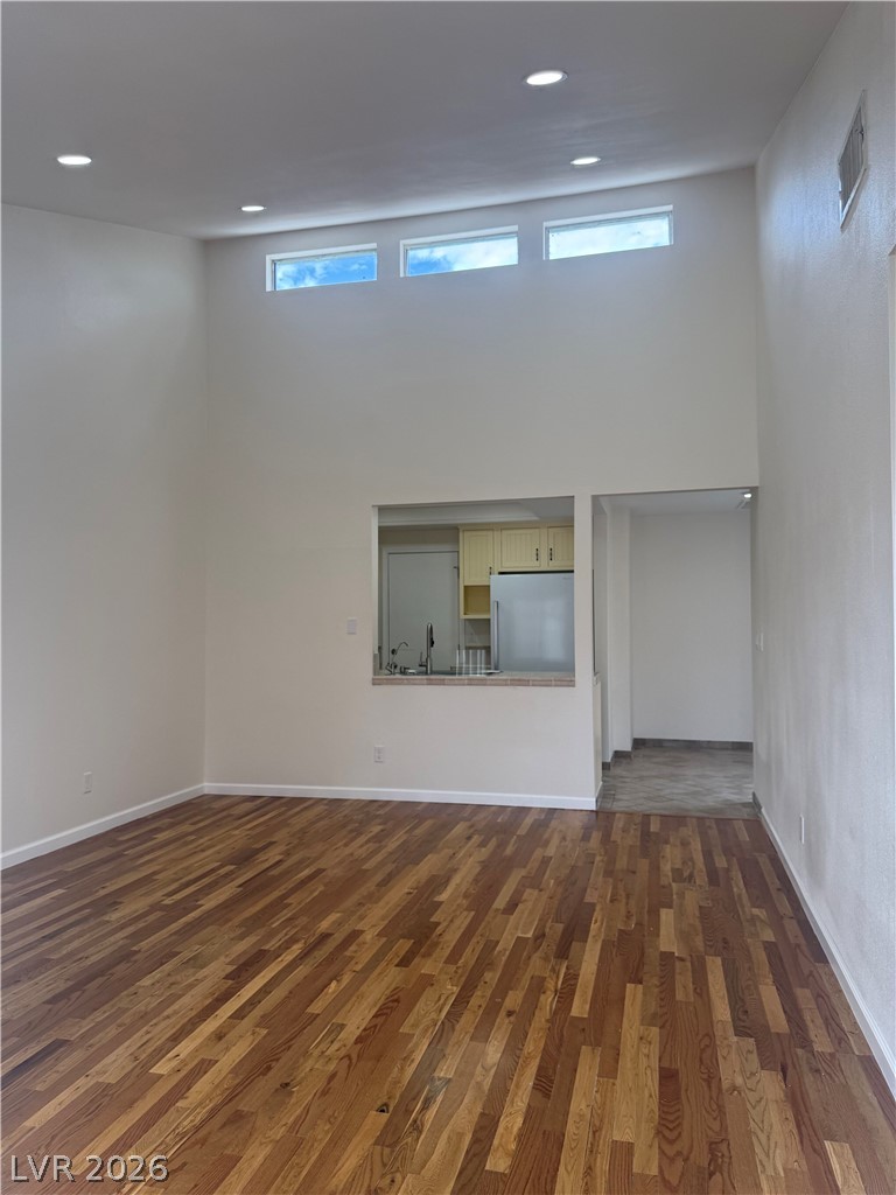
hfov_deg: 56.8
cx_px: 448
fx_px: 828
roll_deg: +0.1
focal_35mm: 24
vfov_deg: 71.6
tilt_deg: +1.9
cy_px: 598
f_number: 1.78
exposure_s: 1/421
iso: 100
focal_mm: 6.76
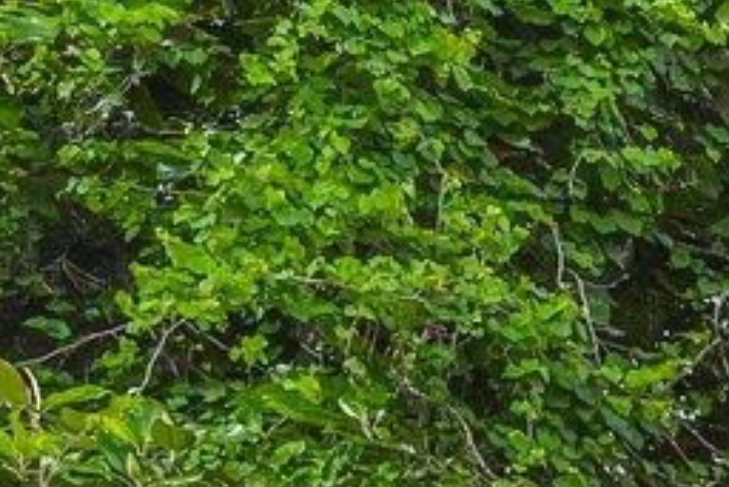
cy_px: 1388
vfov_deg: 9.8
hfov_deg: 8.8
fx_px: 2269
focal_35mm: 112
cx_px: 2734
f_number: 8
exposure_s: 1/200
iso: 400
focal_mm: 14
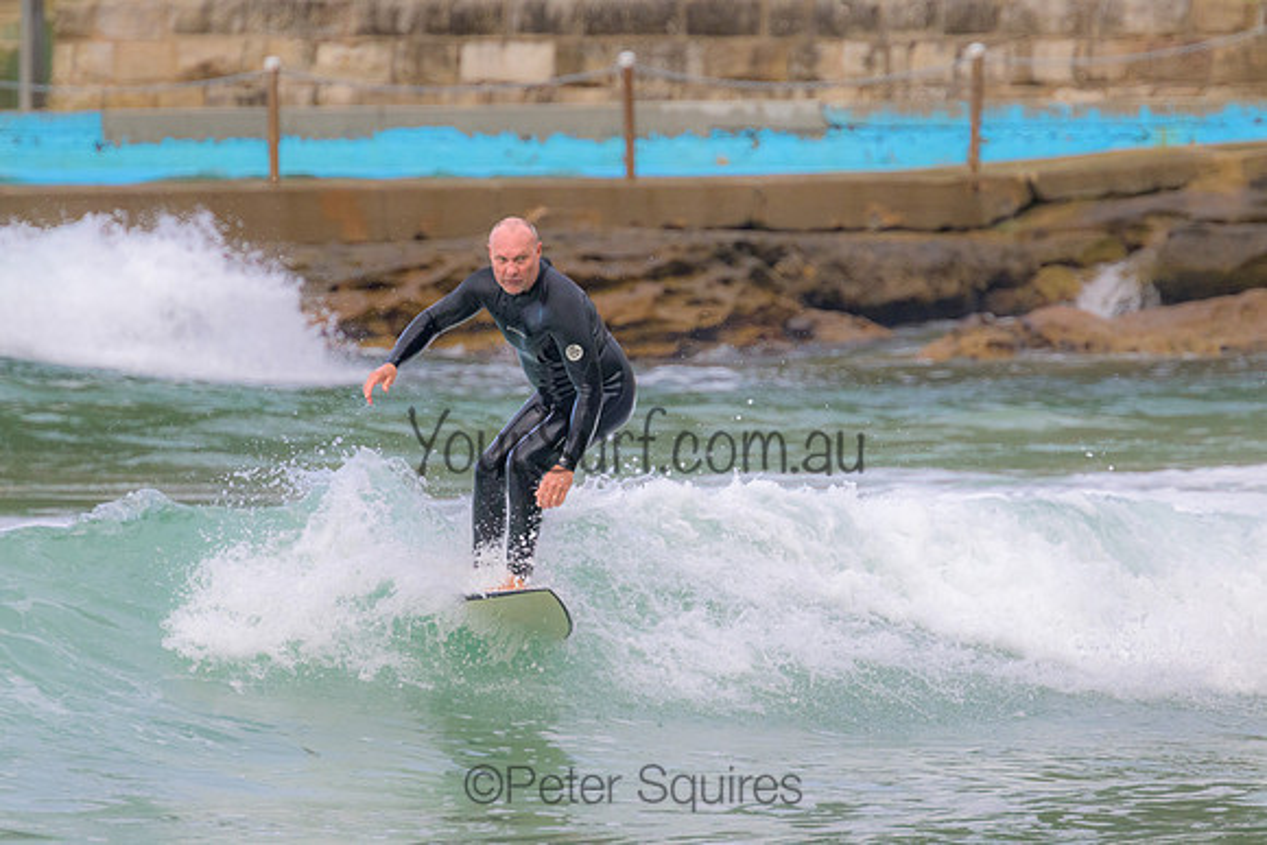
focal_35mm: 800
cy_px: 422
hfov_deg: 2.6
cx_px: 634
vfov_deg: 1.7
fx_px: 28161
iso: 2800
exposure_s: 1/1250
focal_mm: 800
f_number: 11
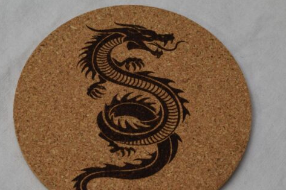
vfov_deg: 13.1
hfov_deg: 19.5
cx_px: 117
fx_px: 831
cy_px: 108
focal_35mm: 105
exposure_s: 1/2
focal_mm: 55
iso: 400
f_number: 20
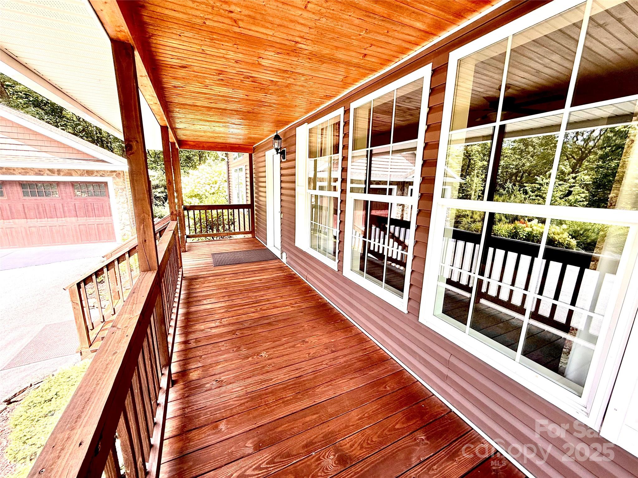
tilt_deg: -11.8
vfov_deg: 85.7
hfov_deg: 102.1
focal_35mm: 14
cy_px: 239
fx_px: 258
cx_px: 319
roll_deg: -1.6
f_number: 2.2
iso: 64
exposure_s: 1/254
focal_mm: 2.22
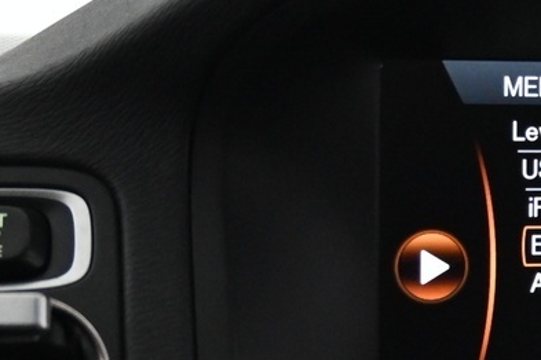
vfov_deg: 10.1
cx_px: 716
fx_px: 2044
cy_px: 268
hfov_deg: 14.4
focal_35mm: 136
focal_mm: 22
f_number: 4
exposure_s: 1/40
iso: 2800
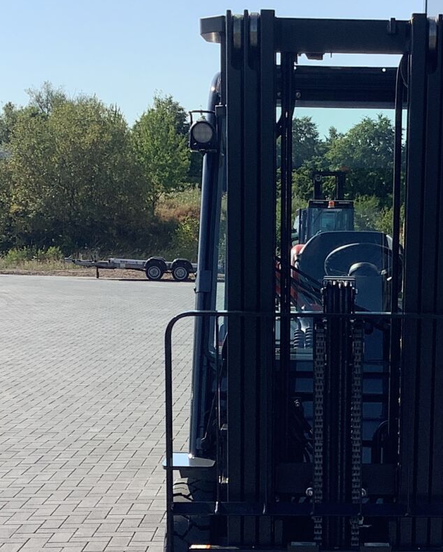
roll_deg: -0.9
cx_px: 346
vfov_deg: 24.1
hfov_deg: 19.5
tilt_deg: -8.6
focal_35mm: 78
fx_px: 1277
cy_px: 432
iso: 25
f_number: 2.4
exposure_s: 1/849
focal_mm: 3.3
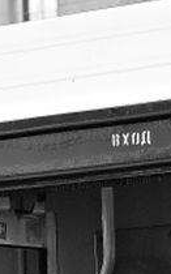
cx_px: 247
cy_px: 502
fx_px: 2449
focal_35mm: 328
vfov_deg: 6.3
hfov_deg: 4.0
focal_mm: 50
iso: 100
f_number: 2.8
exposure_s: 1/1000
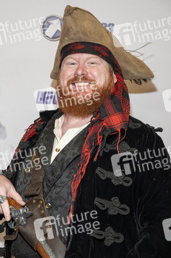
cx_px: 86
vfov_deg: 34.0
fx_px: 421
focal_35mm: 59
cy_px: 129
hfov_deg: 23.0
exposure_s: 1/200
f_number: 5.6
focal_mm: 59
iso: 800
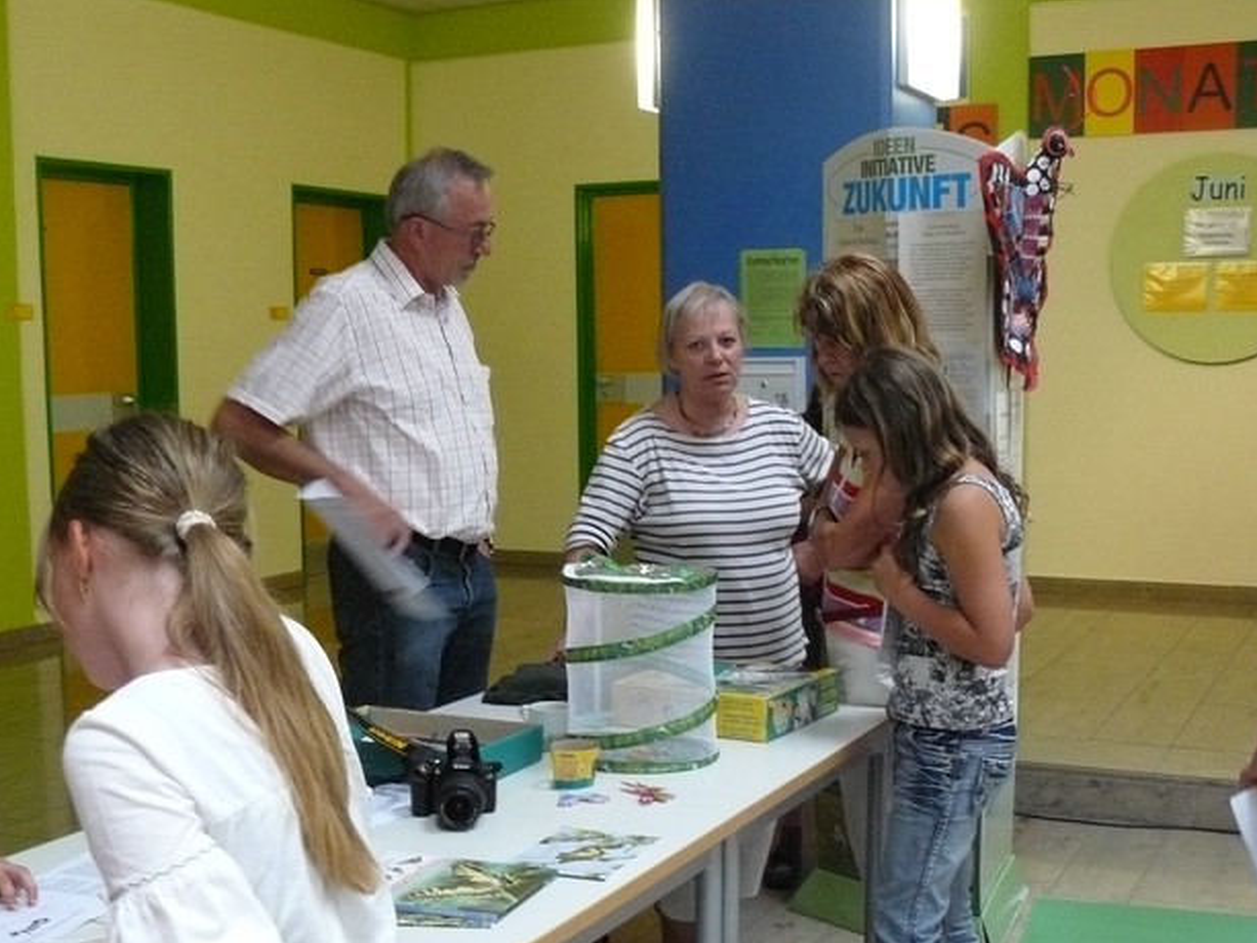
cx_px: 523
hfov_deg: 40.3
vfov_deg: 30.7
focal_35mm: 47
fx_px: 1707
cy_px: 613
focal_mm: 6
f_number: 2.8
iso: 400
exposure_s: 1/30
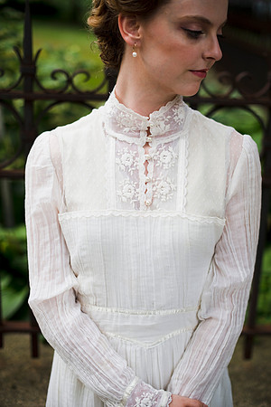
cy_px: 204
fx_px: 565
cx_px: 136
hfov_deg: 27.0
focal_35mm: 50
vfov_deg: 39.6
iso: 200
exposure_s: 1/1000
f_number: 2
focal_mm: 50
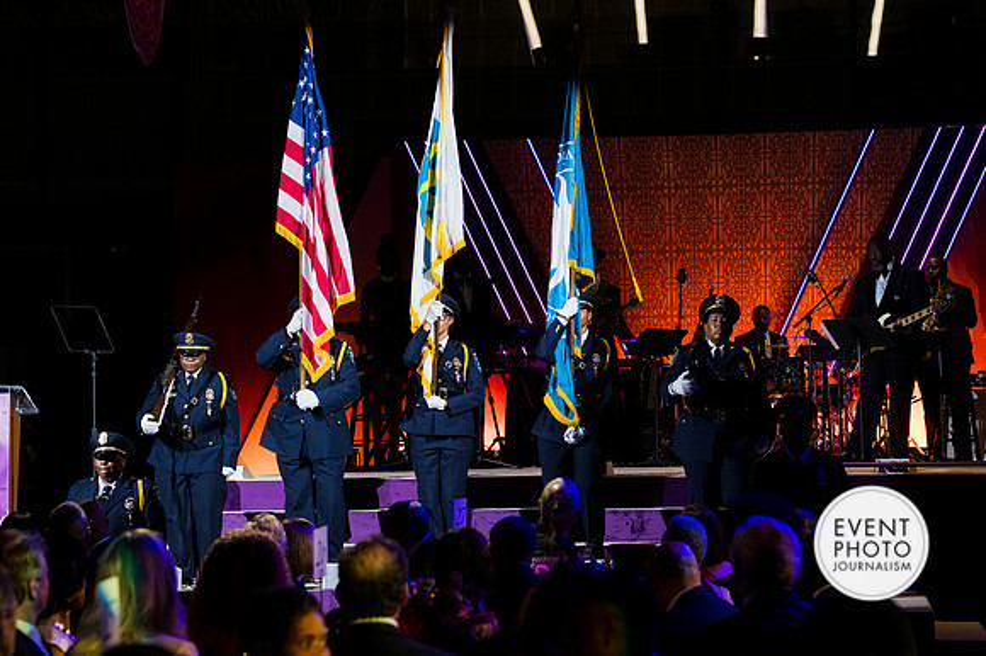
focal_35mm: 99
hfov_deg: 20.6
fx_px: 2710
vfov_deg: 13.8
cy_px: 328
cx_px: 493
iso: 1250
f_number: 3.5
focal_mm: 66
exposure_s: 1/200
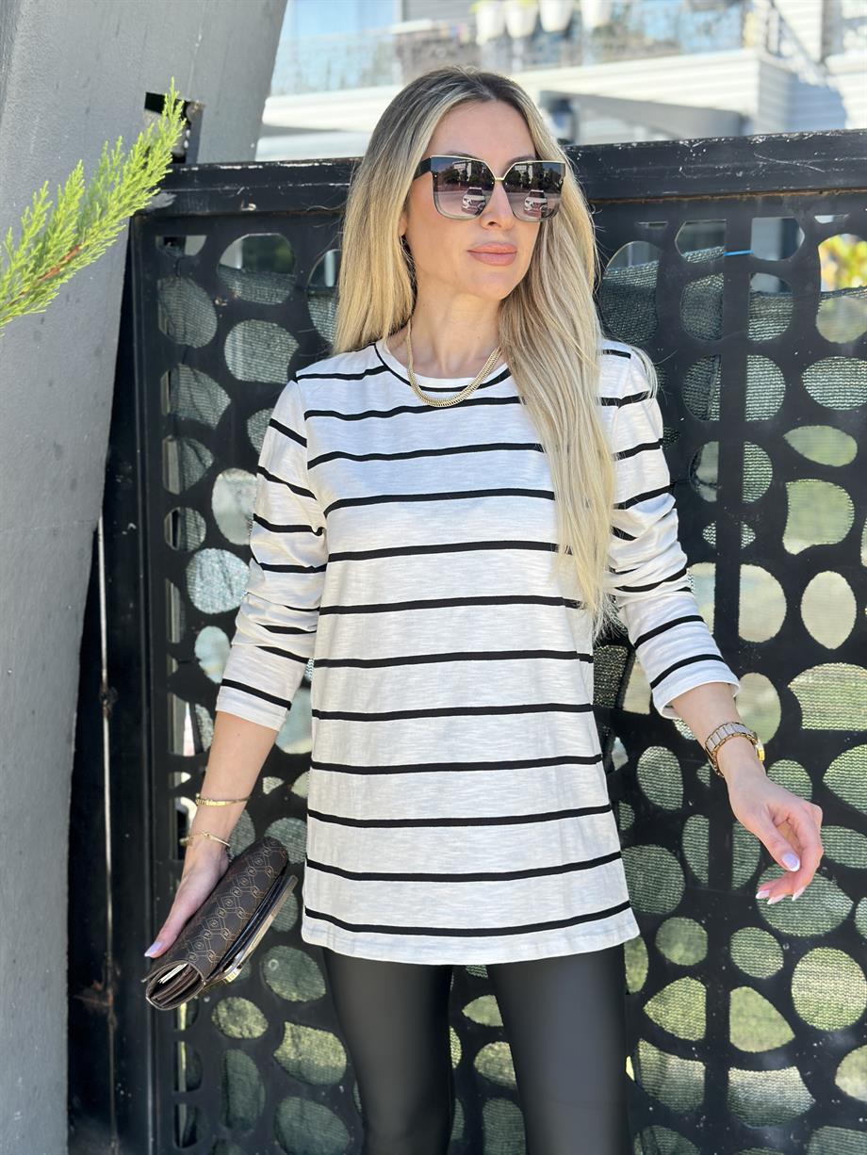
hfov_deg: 30.3
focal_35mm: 48
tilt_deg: -7.6
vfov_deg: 39.6
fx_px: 1602
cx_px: 434
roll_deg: +0.2
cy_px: 578
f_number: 1.78
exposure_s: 1/779
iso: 80
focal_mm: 6.86
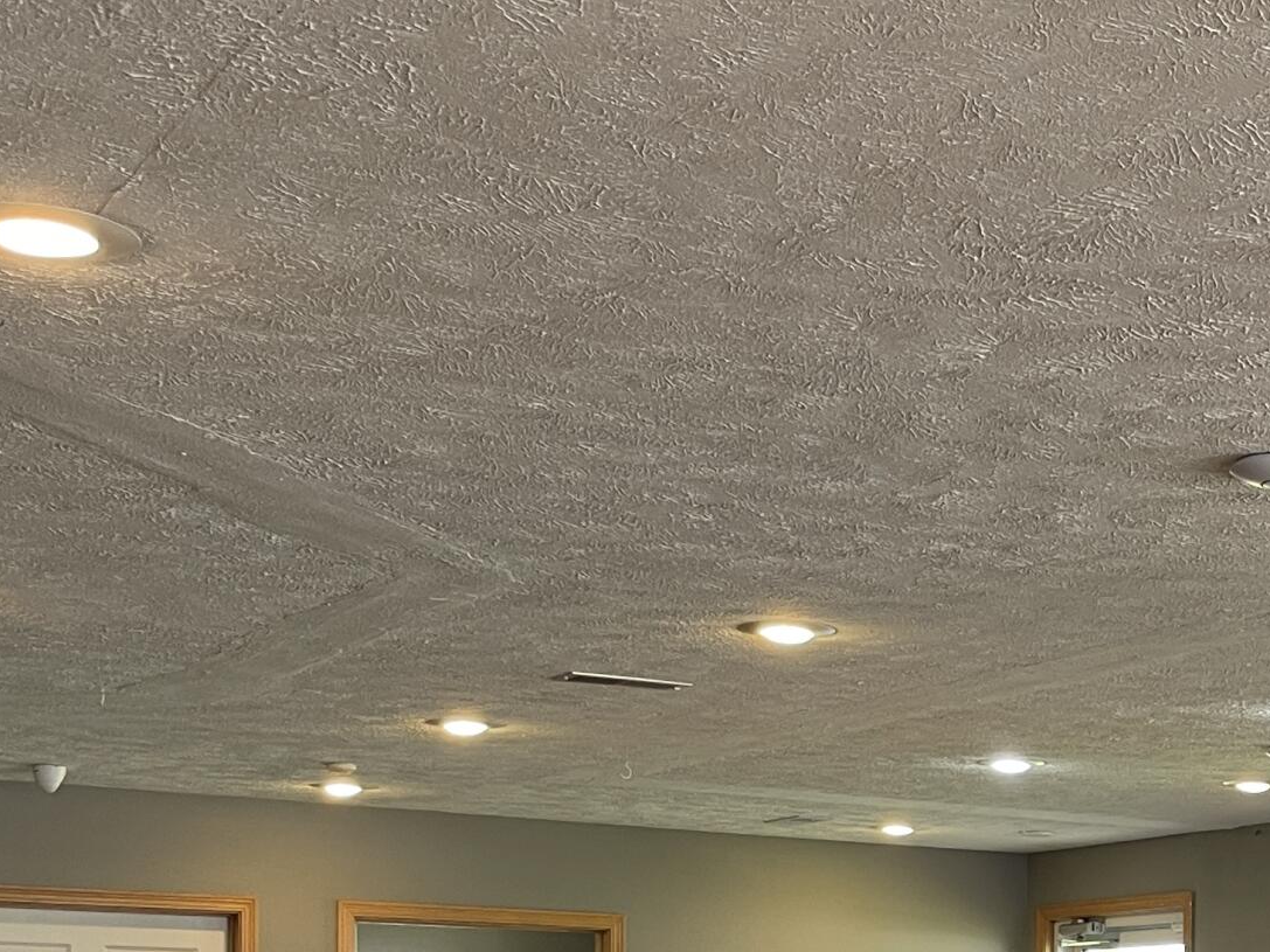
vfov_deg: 20.2
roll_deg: -0.7
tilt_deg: -1.3
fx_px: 2531
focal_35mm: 69
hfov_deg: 26.9
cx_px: 1206
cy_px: 1089
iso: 80
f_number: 1.6
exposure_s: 1/60
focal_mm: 5.1
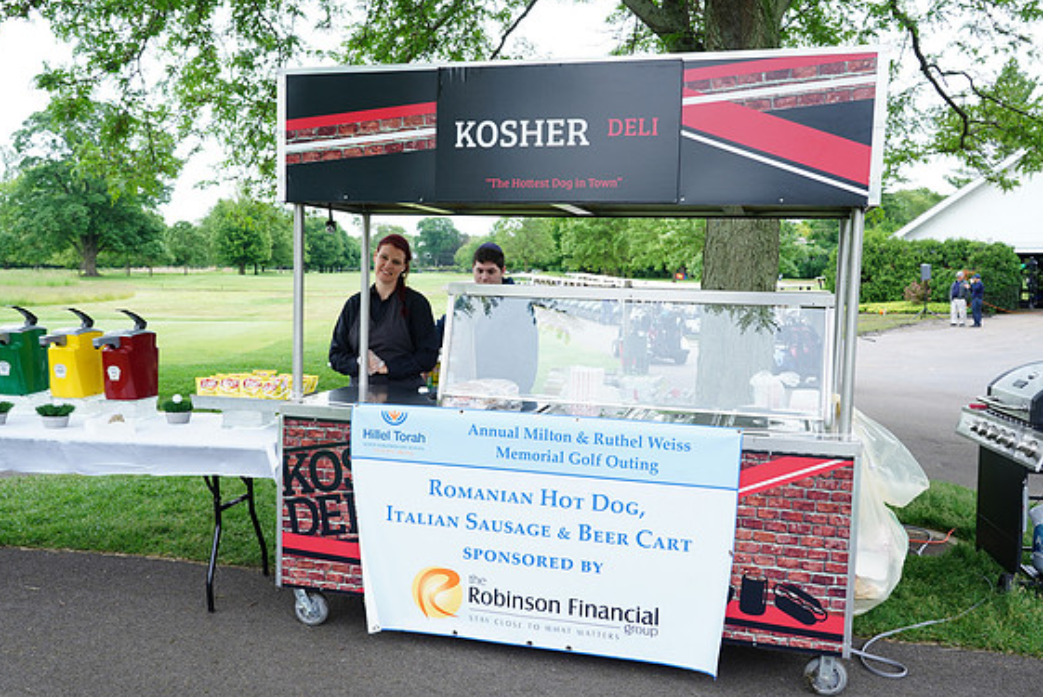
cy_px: 352
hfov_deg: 60.2
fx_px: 899
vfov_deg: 42.4
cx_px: 515
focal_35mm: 31
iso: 250
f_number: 7.1
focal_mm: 30
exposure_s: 1/100
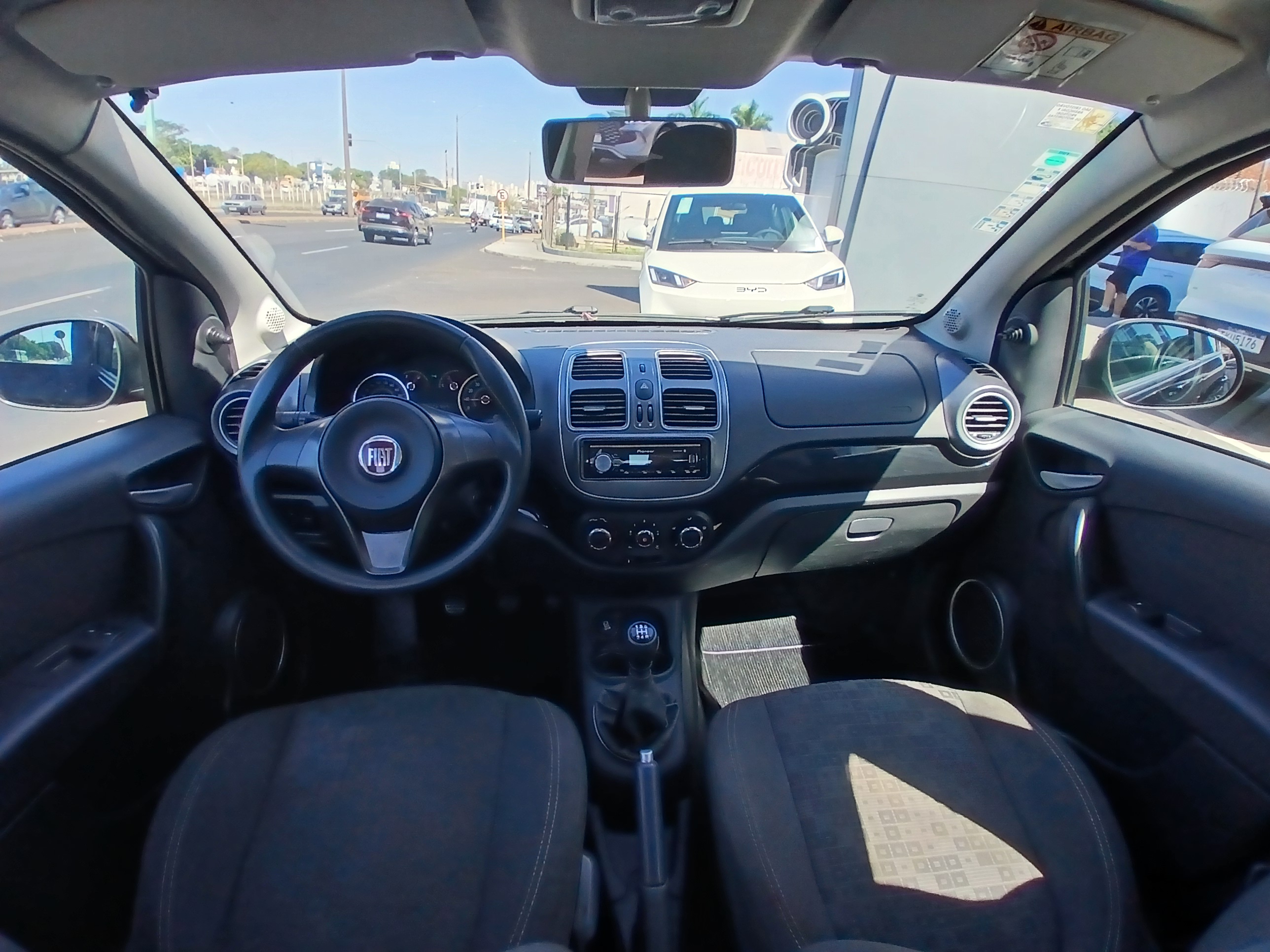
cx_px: 635
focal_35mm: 17
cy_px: 476
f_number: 2.2
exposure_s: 1/252
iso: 50
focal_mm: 1.4
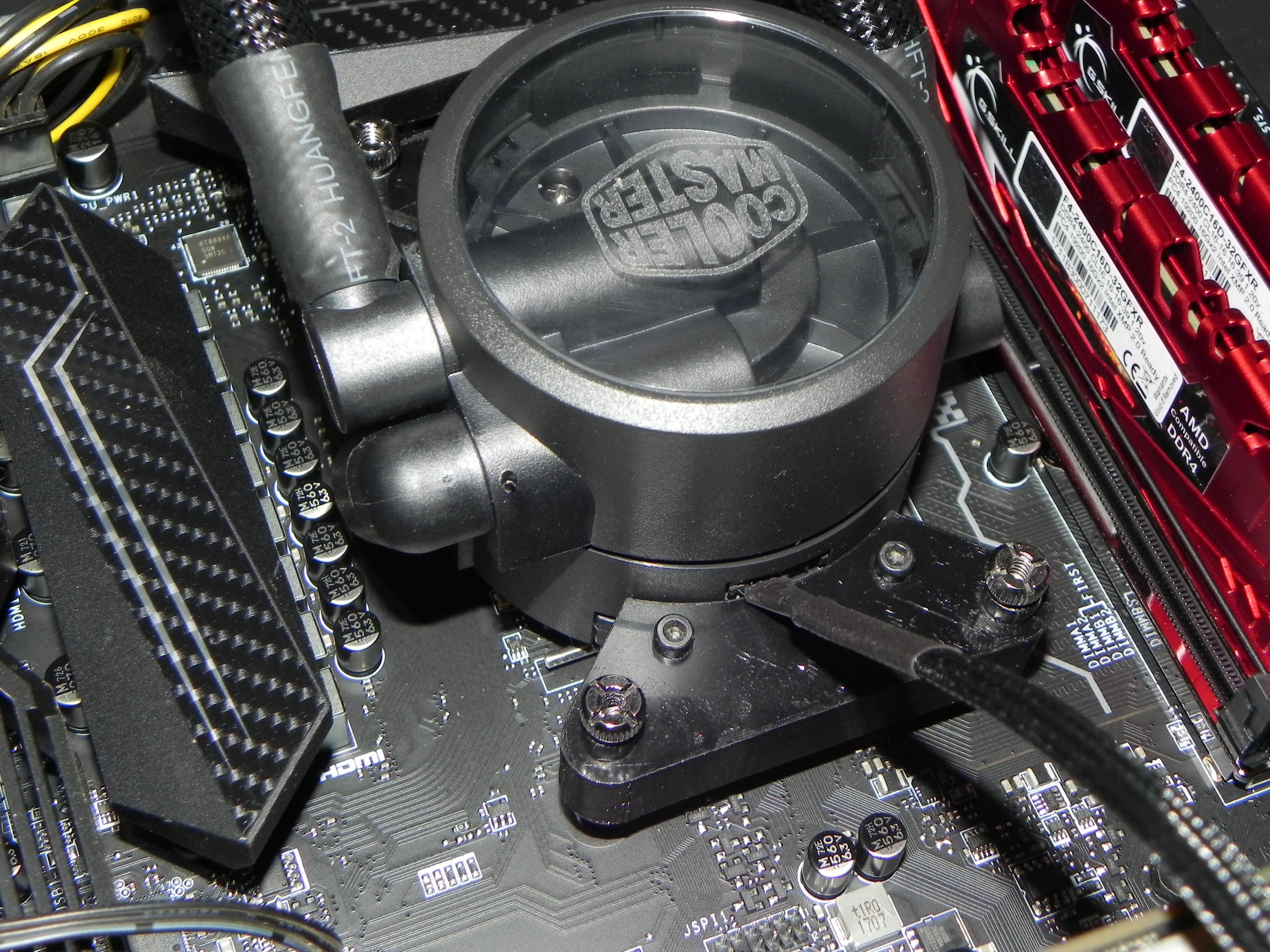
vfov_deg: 25.2
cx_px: 635
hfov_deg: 33.2
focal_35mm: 58
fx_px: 2128
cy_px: 476
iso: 160
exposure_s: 1/30
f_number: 3.5
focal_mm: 10.3
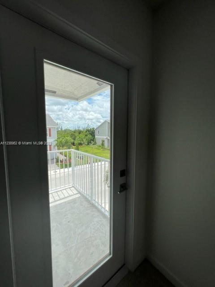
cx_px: 108
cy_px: 144
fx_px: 108
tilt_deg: -5.6
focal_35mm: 13
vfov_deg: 106.2
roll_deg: -0.2
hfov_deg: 89.9
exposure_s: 1/1597
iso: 32
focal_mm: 1.57
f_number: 1.8
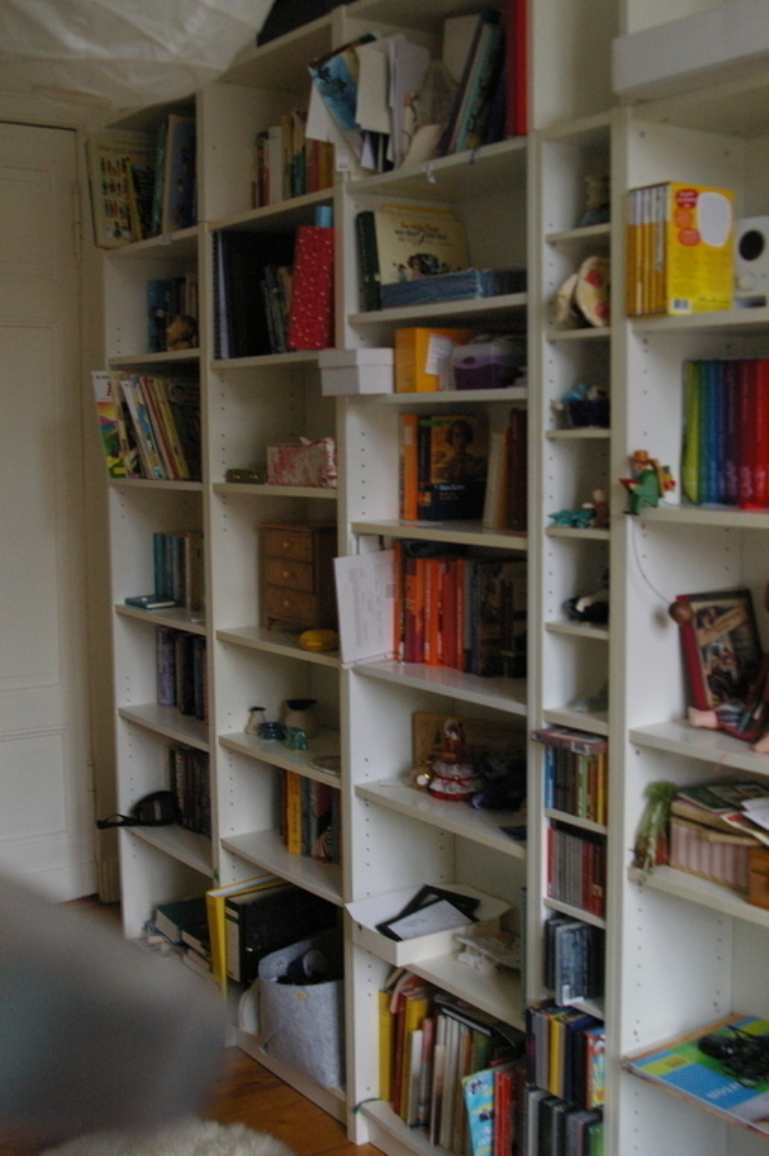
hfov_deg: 31.9
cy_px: 578
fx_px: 1347
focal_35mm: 42
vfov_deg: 46.4
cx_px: 384
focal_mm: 28
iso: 1600
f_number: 4.5
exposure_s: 1/60
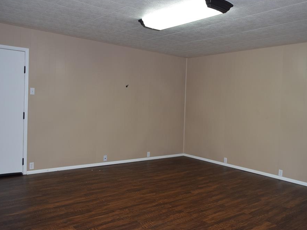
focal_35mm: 30
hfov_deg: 59.9
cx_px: 164
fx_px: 266
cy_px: 114
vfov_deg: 46.8
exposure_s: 1/125
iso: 800
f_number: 5.6
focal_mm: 18
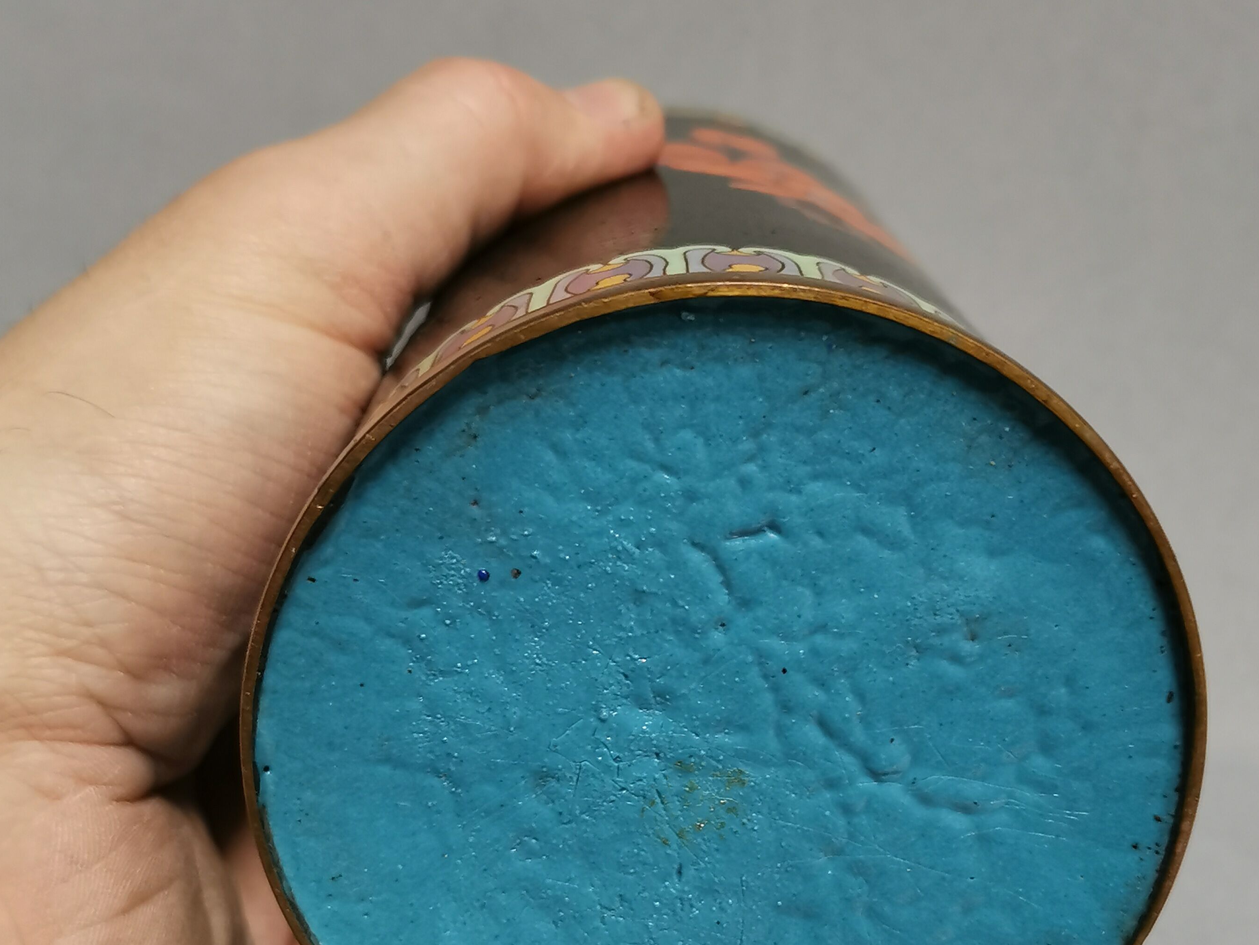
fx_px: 1964
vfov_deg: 26.9
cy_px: 611
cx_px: 635
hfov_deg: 35.5
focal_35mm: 54
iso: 125
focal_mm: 5.58
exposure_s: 1/69
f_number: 1.8
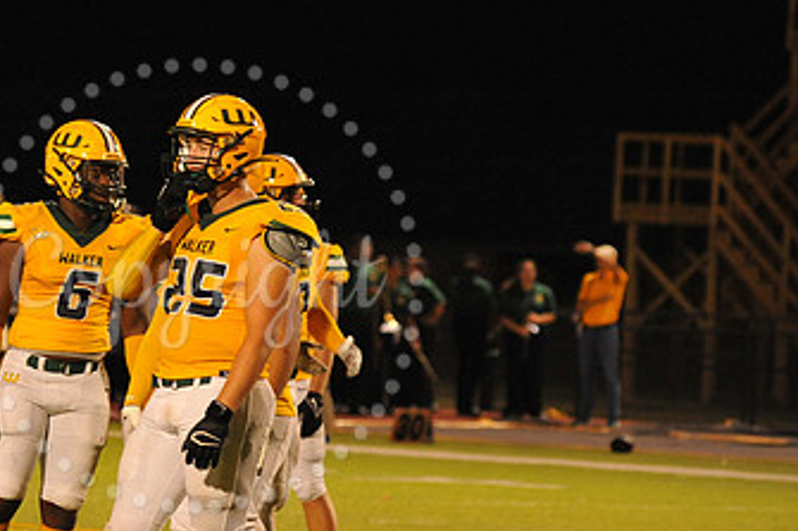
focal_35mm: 346
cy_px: 283
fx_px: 7666
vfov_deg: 4.0
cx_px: 195
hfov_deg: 6.0
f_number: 5
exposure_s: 1/160
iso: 3200
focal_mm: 200
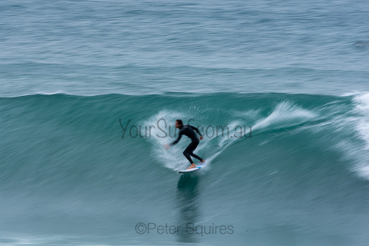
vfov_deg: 1.8
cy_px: 123
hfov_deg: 2.7
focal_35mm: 750
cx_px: 184
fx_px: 7689
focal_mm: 500
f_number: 25
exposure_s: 1/20
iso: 100
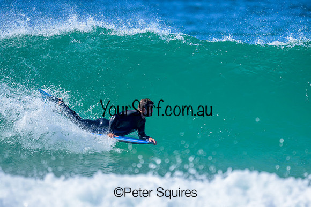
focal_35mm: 1053
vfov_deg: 1.3
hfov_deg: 2.0
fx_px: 9101
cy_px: 98
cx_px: 139
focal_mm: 800
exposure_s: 1/2000
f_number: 6.3
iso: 450
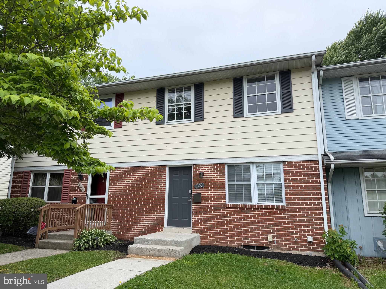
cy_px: 144
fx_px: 268
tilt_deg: +12.1
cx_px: 193
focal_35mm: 24
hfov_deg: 71.6
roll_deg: -1.0
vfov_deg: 56.8
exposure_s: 1/3584
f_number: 1.78
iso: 100
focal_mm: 6.76
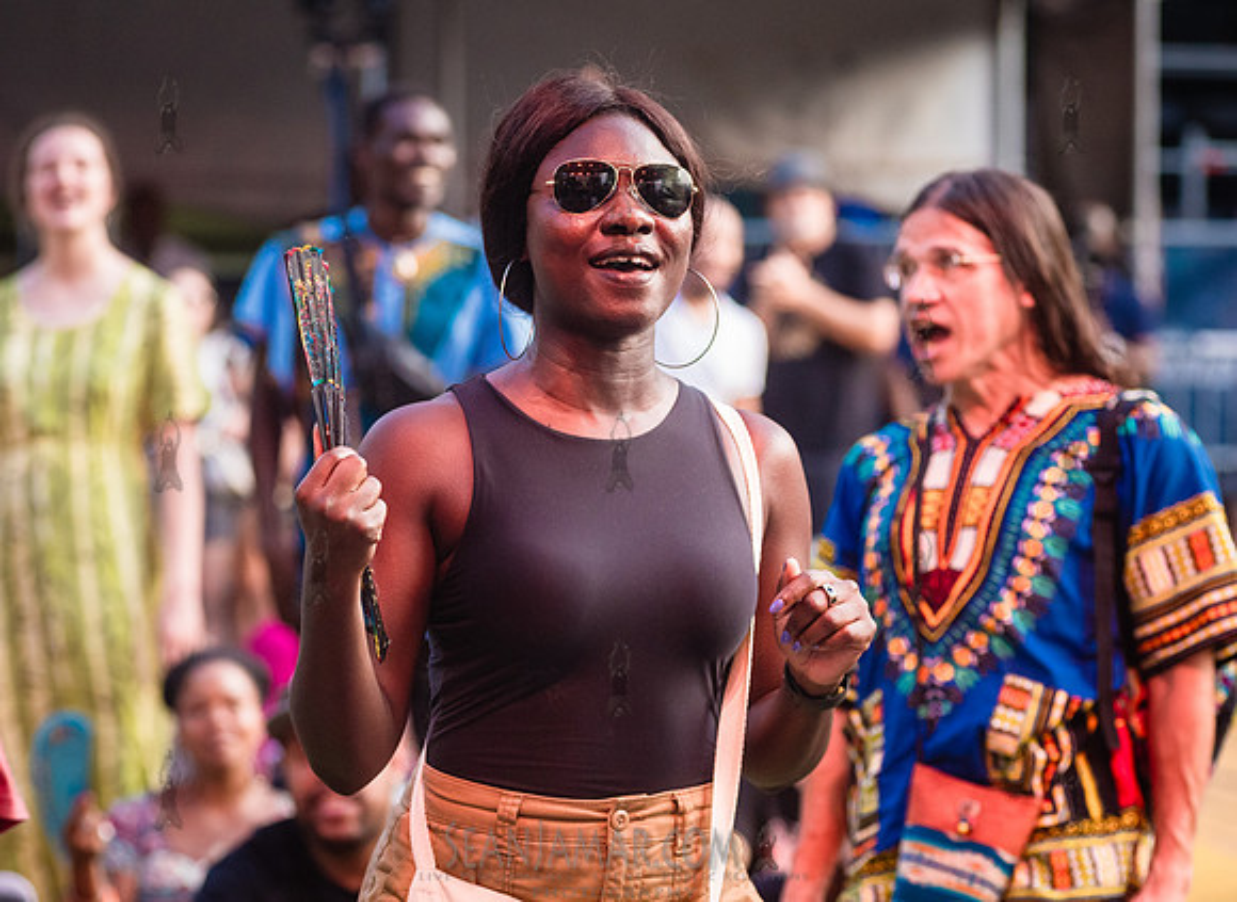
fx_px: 5902
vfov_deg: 8.7
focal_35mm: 167
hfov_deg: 12.0
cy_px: 521
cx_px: 634
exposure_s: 1/1000
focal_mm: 135
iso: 2000
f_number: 4
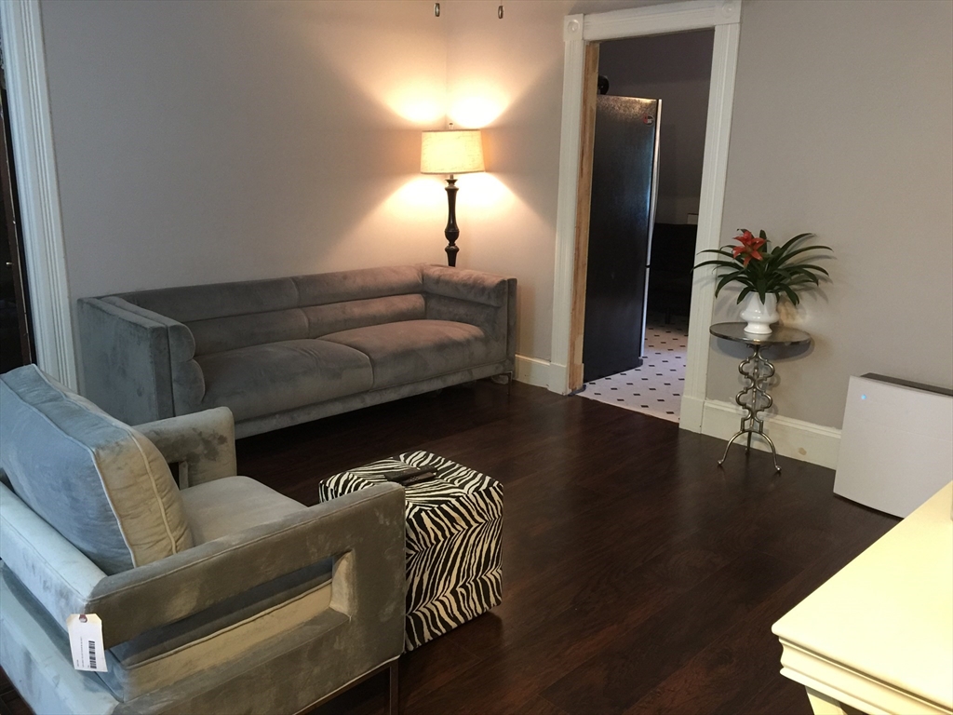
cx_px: 476
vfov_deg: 48.2
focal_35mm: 29
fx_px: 798
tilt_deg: -13.9
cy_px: 358
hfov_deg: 61.7
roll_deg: -1.0
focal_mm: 4.15
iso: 125
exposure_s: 1/15
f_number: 2.2
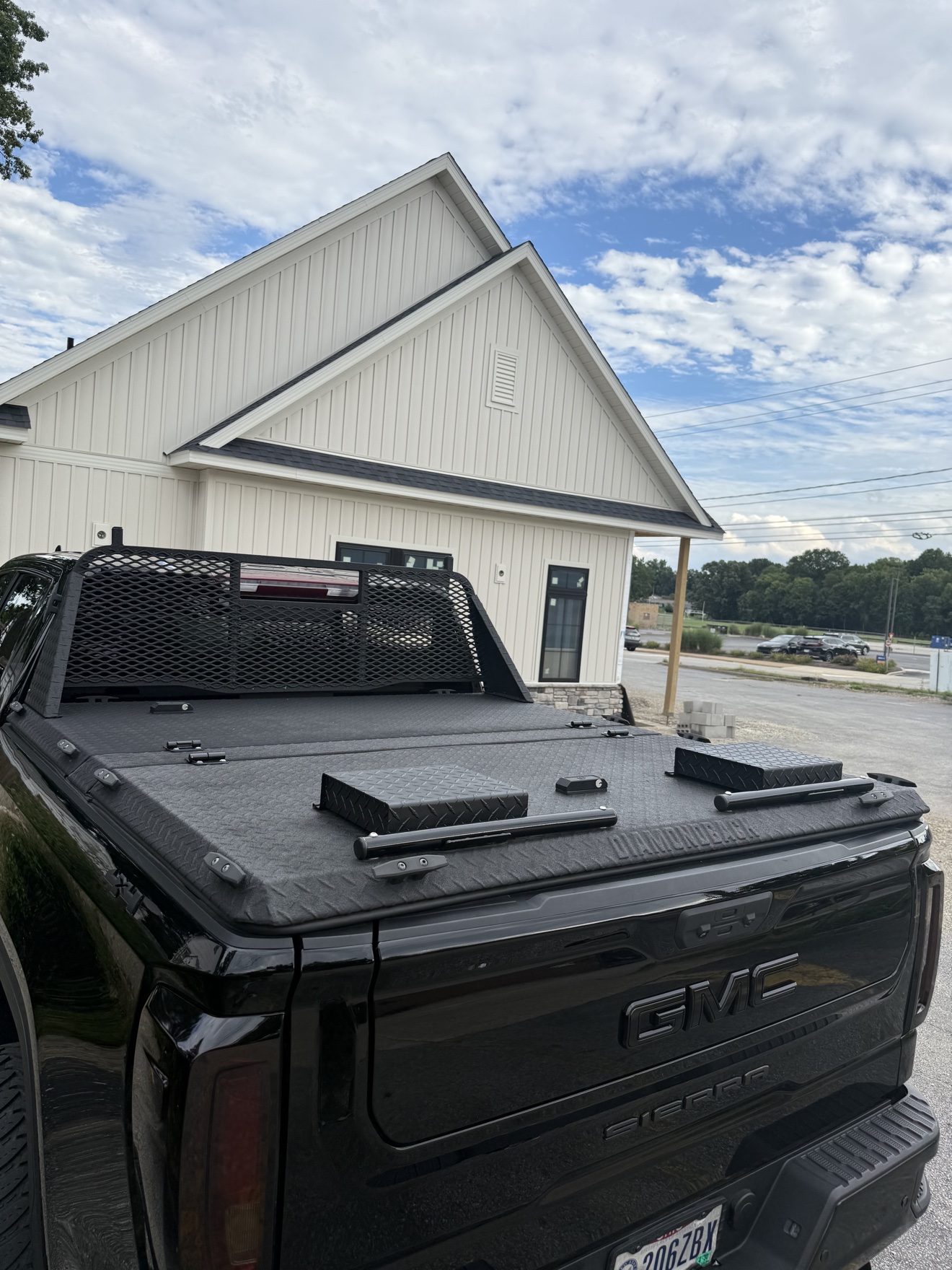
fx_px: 880
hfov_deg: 56.8
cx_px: 476
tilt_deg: -4.1
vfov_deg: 71.6
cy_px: 635
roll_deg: -5.6
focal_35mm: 24
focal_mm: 6.76
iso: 80
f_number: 1.78
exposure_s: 1/2110
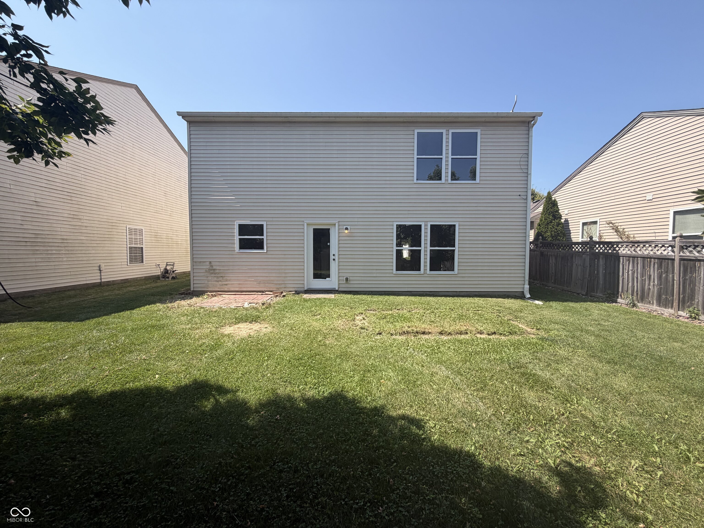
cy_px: 264
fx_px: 285
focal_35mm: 14
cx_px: 352
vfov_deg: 85.7
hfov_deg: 102.1
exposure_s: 1/770
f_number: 2.2
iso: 32
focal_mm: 2.22
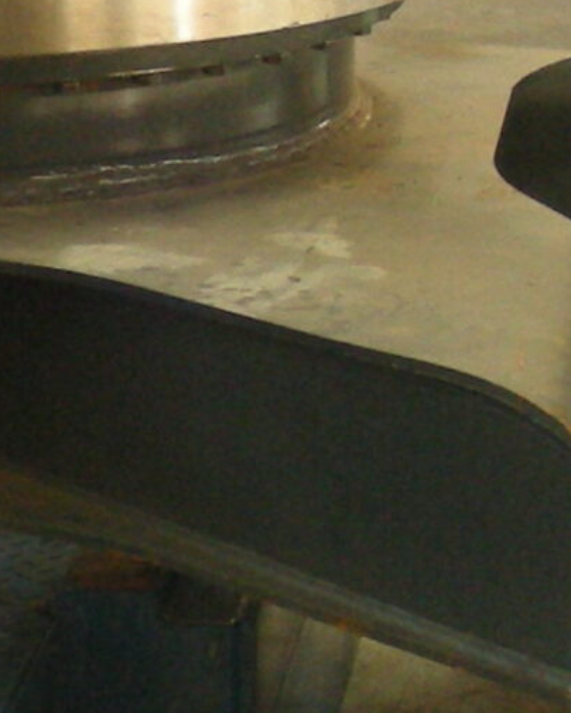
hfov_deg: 8.0
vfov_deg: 10.3
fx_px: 3971
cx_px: -332
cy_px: 367
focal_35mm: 188
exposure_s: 1/21.3
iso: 200
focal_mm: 6.3
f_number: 3.5
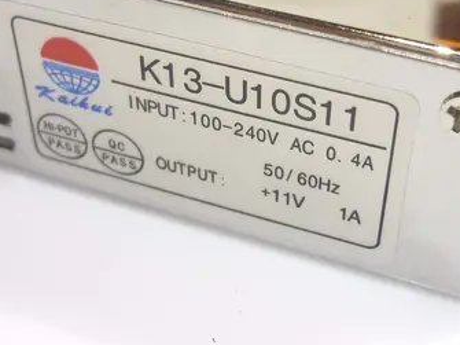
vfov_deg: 22.9
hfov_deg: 30.7
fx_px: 837
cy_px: 59
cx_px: 253
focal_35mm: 63
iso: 80
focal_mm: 5.5
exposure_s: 1/50
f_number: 2.8
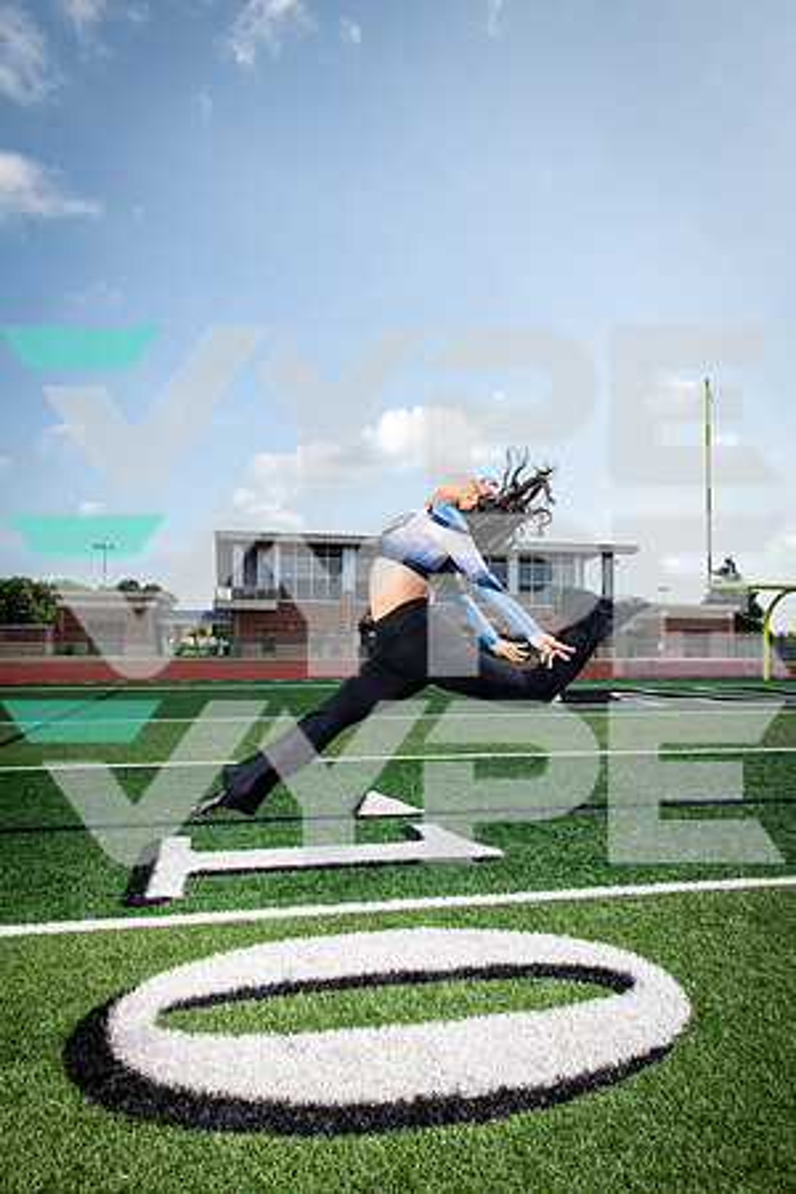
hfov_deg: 53.1
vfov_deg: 73.7
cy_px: 597
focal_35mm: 24
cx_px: 398
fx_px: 796
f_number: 7.1
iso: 125
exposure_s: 1/320
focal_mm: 24
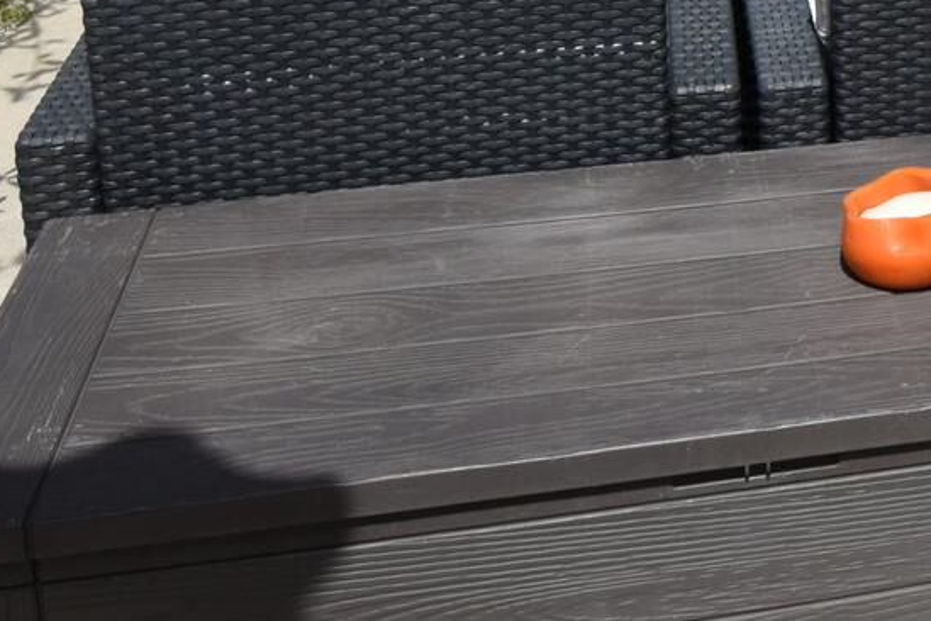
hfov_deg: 24.7
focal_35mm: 72
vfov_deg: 16.7
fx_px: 1867
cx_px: 1175
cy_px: -378
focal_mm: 11
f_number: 10
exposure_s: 1/400
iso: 200
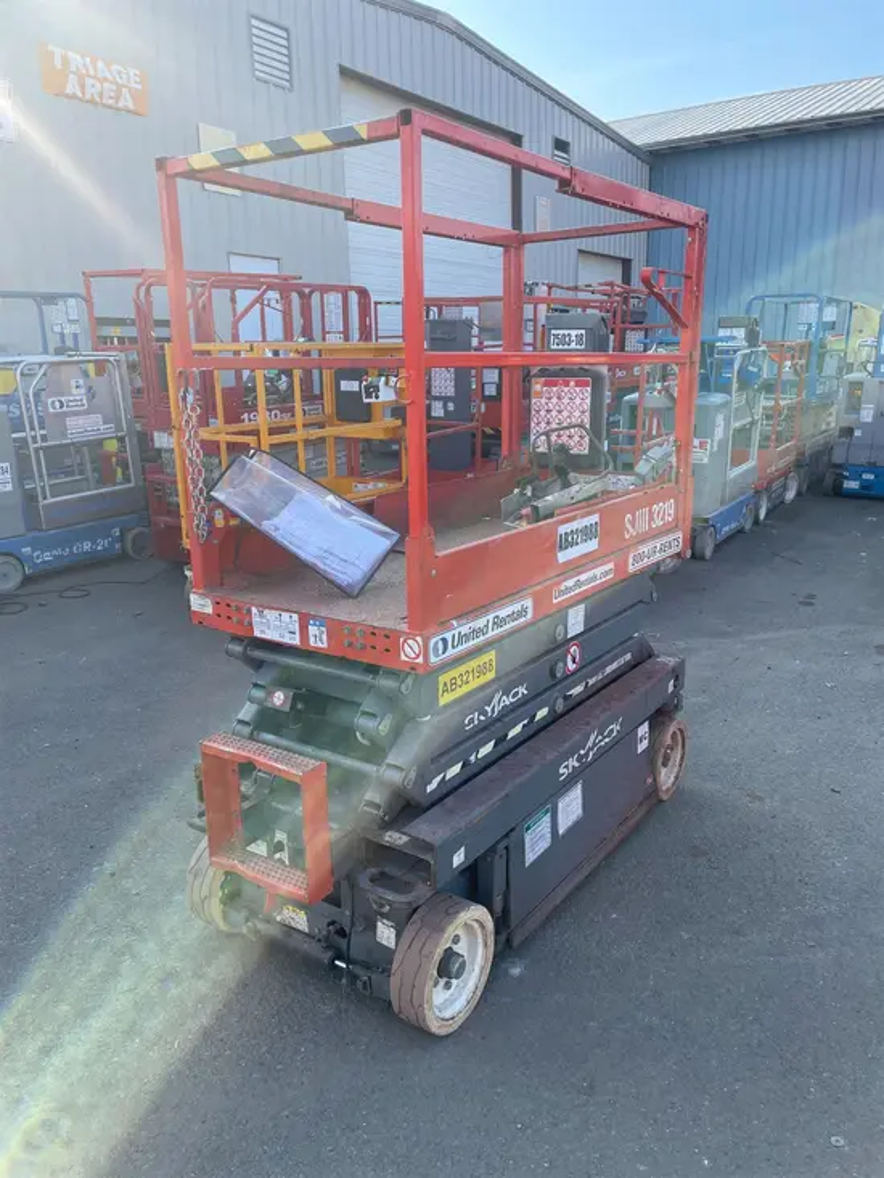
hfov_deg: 53.1
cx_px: 442
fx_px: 885
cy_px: 589
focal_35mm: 26
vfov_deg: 67.3
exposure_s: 1/1159
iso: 50
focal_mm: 4.2
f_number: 1.6
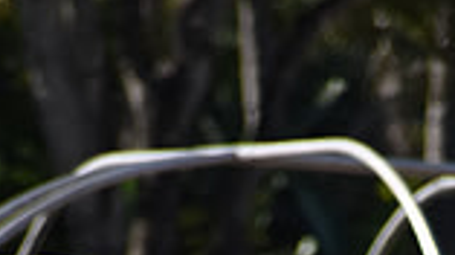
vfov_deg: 0.7
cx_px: 445
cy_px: 826
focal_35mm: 1741
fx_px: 20987
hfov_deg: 1.2
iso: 400
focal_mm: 300
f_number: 6.3
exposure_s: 1/1250
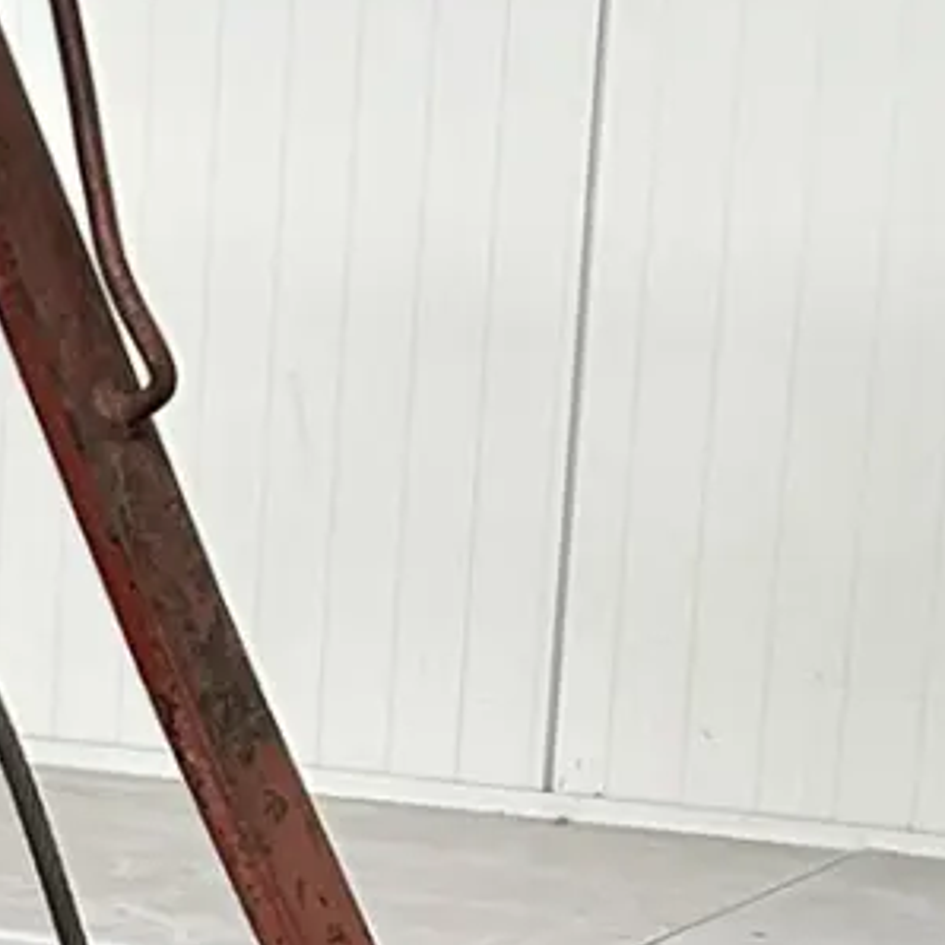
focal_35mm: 148
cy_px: 1126
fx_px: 4571
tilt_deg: -16.4
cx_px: -916
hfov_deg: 10.8
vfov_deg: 11.6
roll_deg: +1.1
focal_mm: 5.7
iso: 125
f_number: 1.5
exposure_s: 1/121
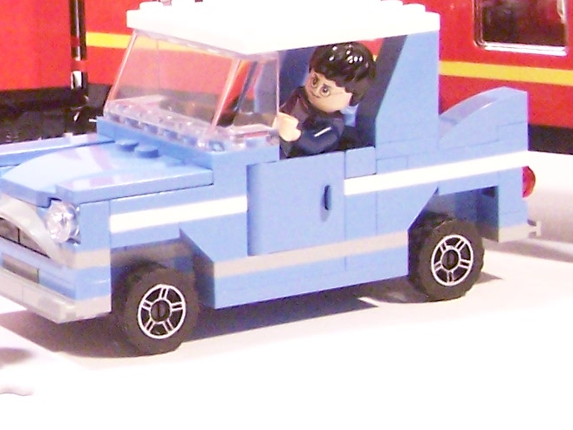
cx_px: -72
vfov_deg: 9.9
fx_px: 2467
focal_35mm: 149
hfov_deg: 13.0
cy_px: 89
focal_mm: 6.3
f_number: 3.2
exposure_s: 1/20
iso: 400
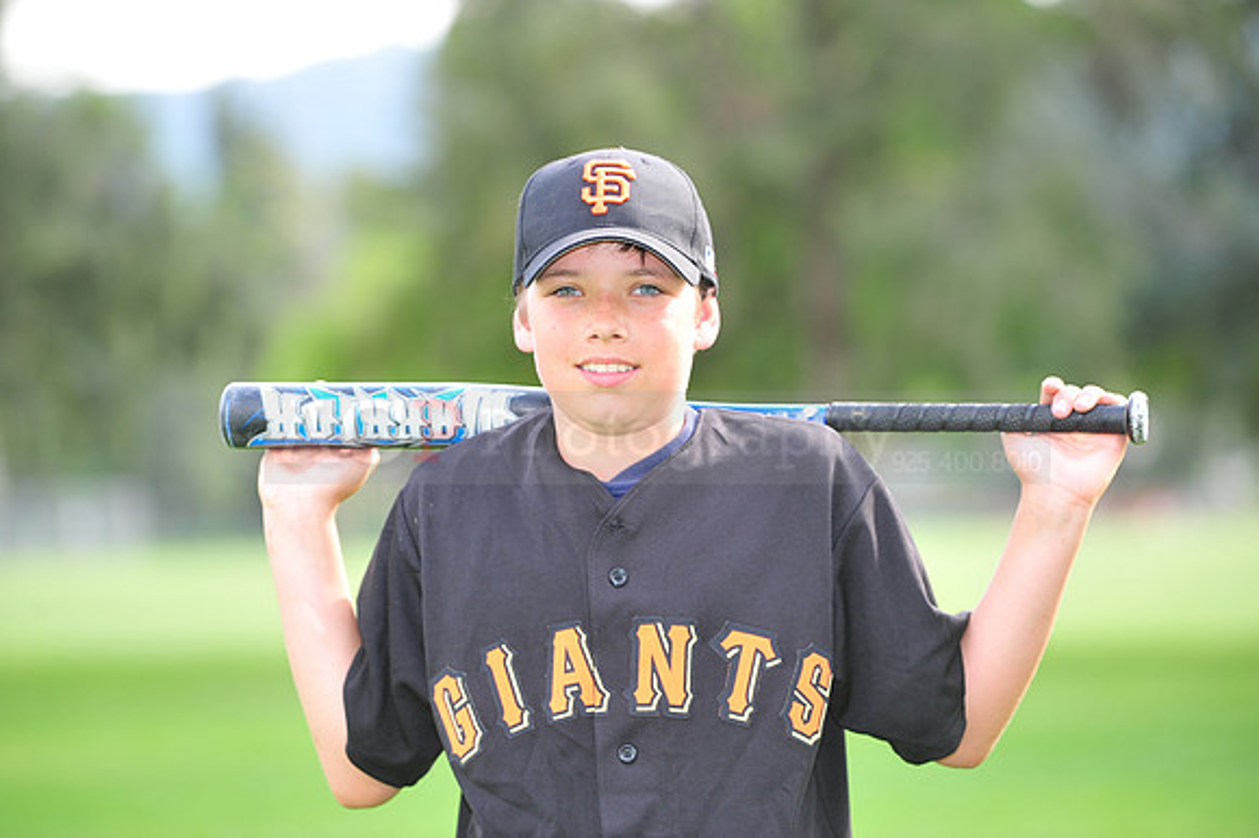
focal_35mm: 200
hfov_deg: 10.3
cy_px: 419
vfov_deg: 6.9
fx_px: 6990
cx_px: 630
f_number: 4.5
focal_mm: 200
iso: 400
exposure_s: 1/320
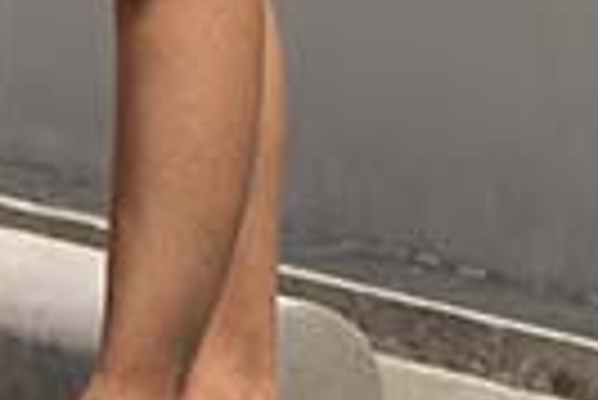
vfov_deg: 1.8
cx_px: -1421
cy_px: -742
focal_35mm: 759
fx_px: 12621
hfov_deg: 2.7
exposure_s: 1/250
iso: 40
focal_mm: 105
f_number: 3.2
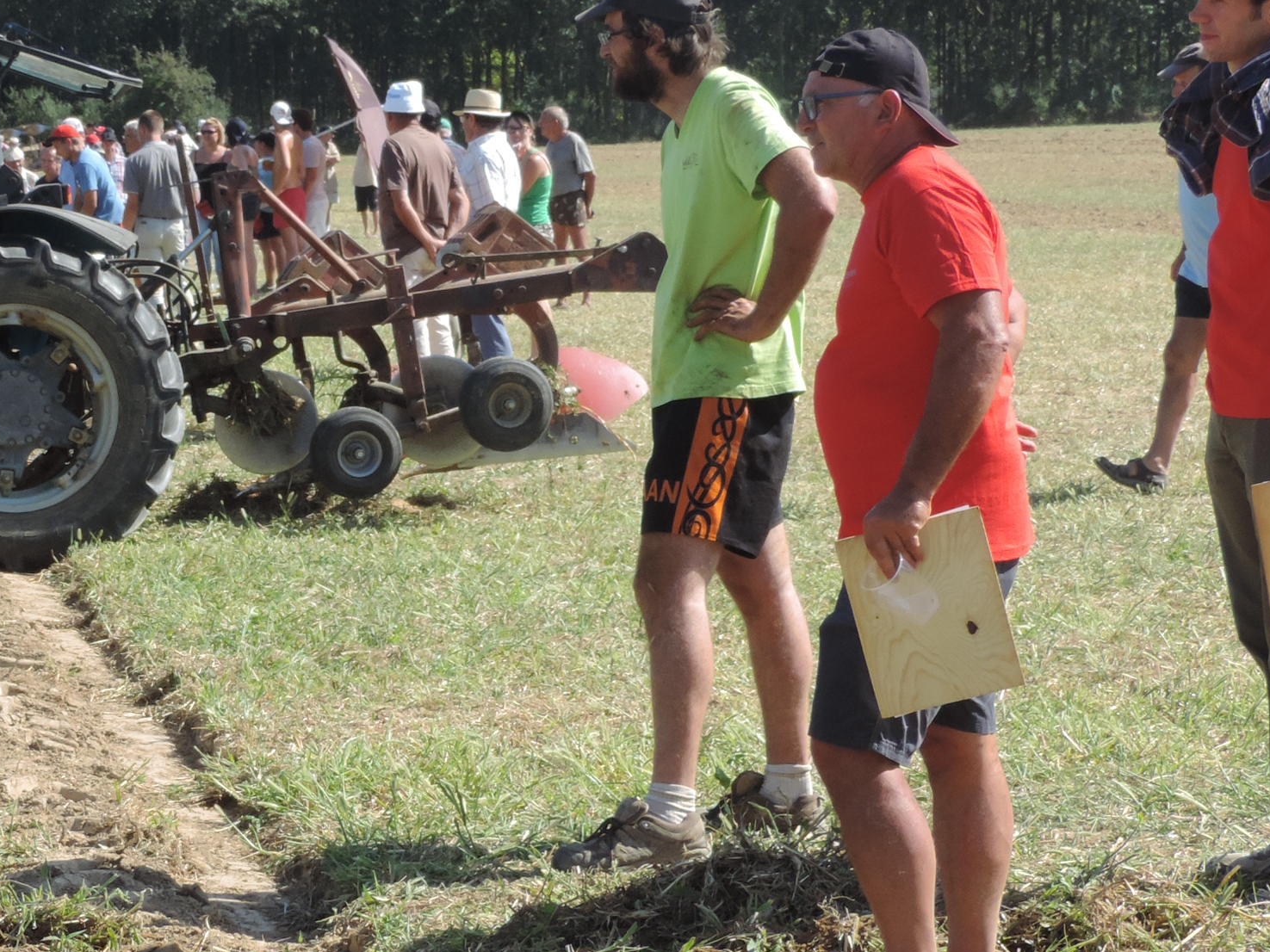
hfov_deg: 18.7
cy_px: 558
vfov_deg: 14.2
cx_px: 248
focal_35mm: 104
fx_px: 3815
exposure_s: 1/500
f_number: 3.5
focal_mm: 8.3
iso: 80
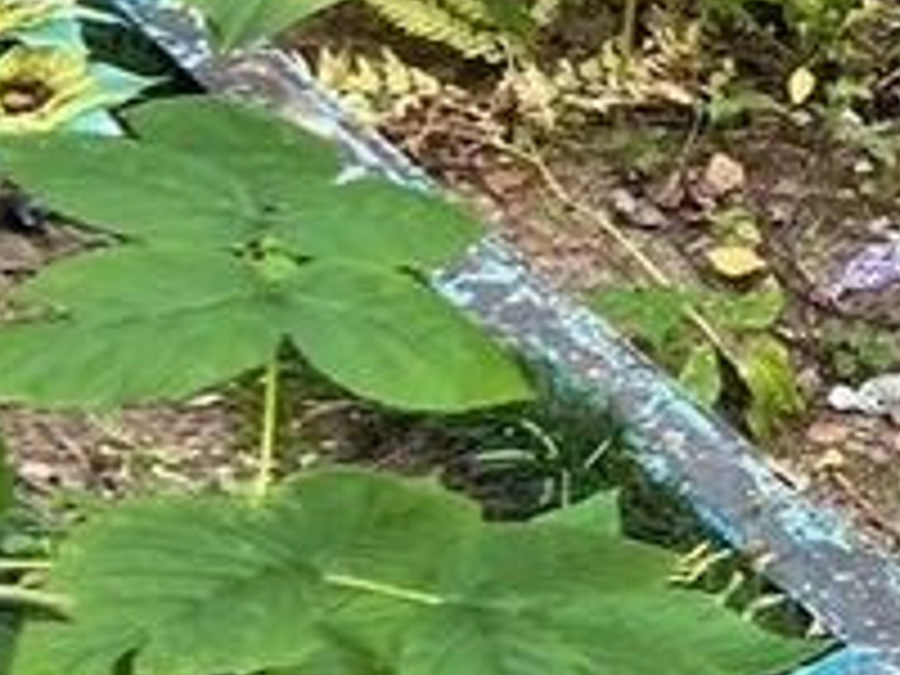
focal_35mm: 133
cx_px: 2138
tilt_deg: -16.6
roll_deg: -8.5
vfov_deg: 10.6
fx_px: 3458
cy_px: -428
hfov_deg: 12.0
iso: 80
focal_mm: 4.2
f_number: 1.6
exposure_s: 1/121
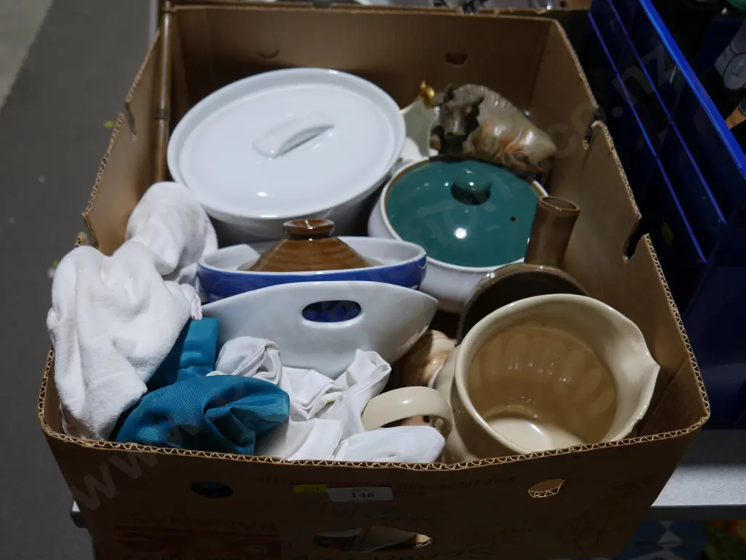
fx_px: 733
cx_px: 373
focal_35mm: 34
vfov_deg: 41.8
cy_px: 280
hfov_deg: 53.9
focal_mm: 17
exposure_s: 1/125
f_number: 4
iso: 200
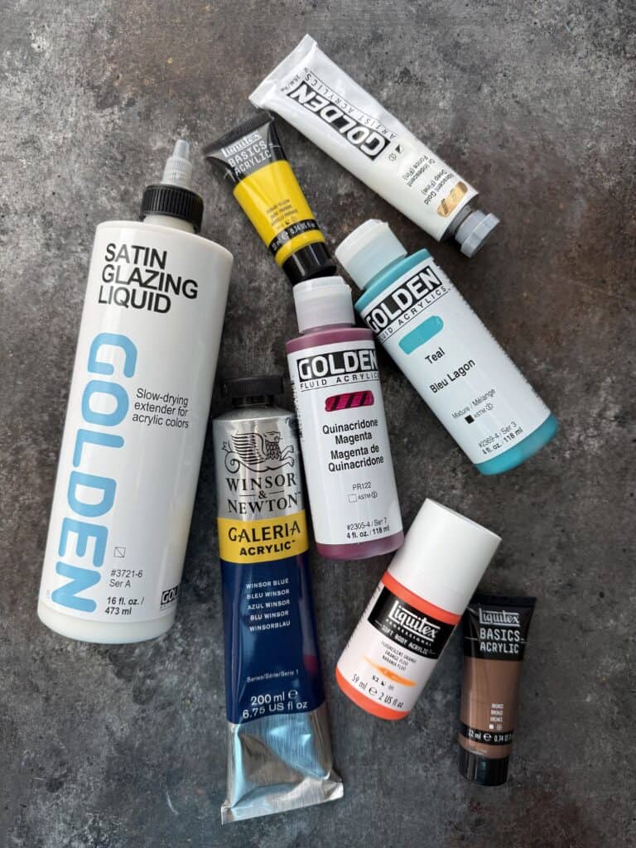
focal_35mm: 24
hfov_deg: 56.8
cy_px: 424
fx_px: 588
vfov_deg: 71.6
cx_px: 318
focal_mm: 6.76
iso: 80
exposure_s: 1/416
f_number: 1.78
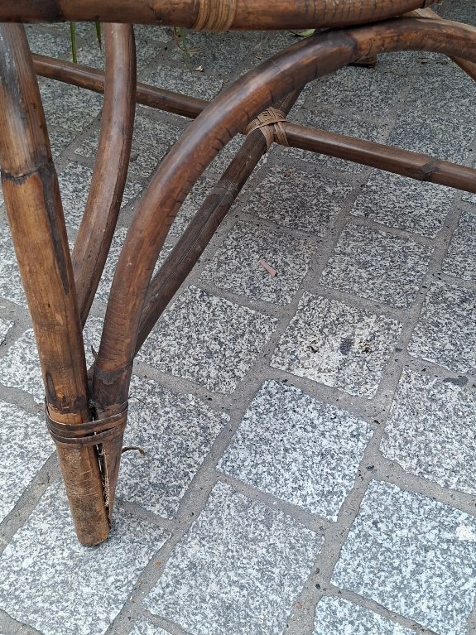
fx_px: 660
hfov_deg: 39.6
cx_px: 265
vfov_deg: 51.3
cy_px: 301
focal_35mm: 36
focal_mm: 5.54
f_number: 1.8
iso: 160
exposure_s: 1/100
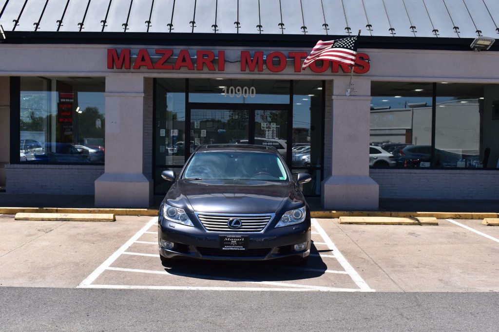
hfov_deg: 45.0
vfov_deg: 30.8
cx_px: 250
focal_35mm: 44
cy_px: 166
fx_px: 603
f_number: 11
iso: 400
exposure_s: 1/500
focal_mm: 29
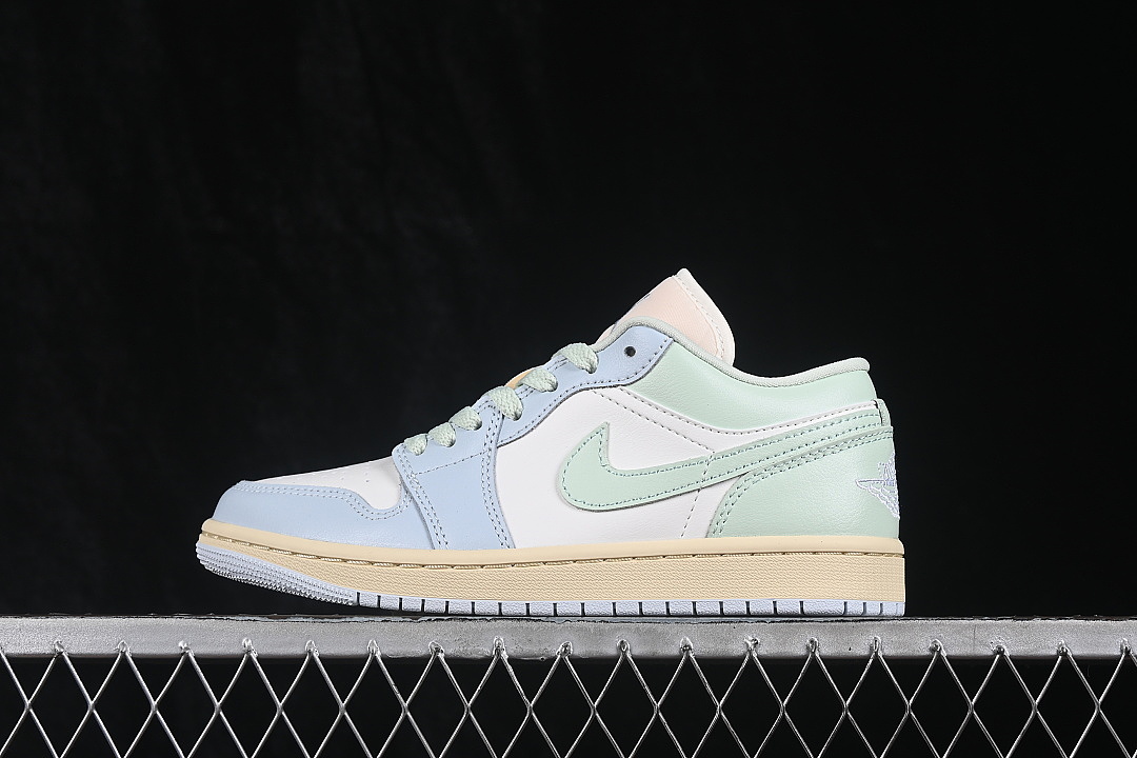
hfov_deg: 27.0
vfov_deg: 18.2
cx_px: 568
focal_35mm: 75
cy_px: 379
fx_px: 2369
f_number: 8
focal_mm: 50
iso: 160
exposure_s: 1/80
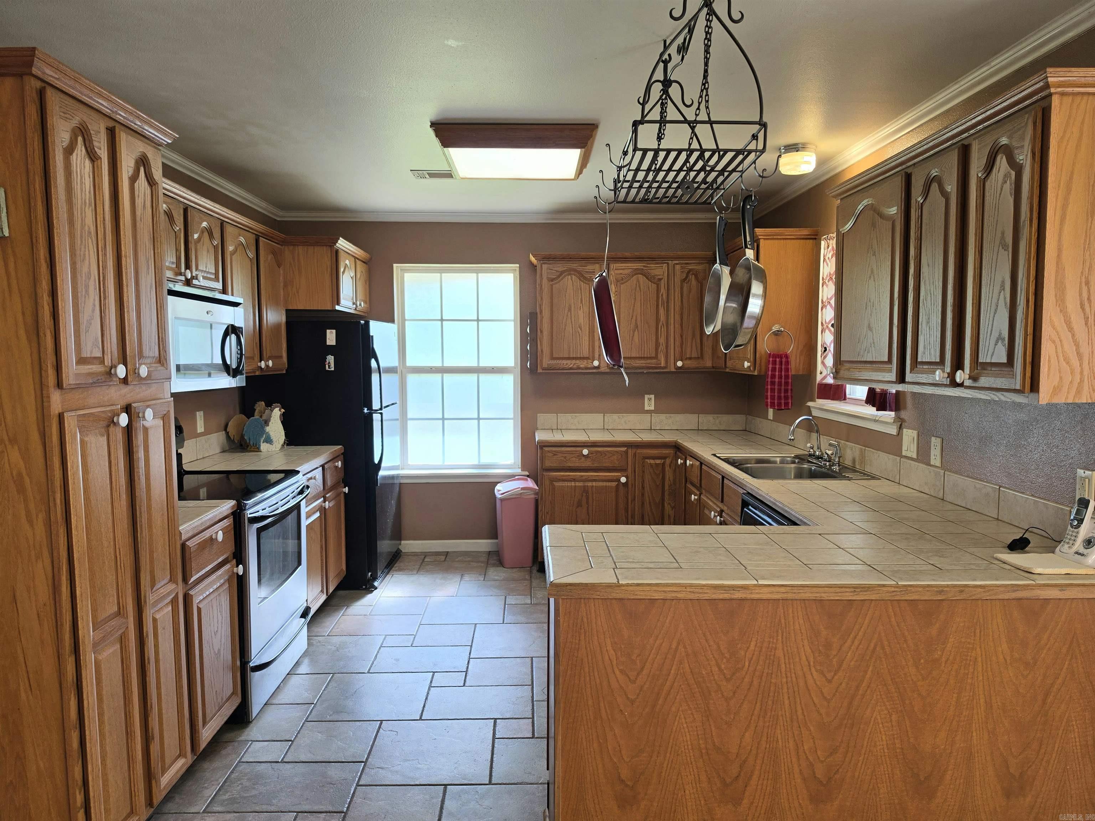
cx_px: 548
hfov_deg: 73.9
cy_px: 410
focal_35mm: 23
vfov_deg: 58.9
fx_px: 728
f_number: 1.4
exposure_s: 1/120
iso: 32
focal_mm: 6.5
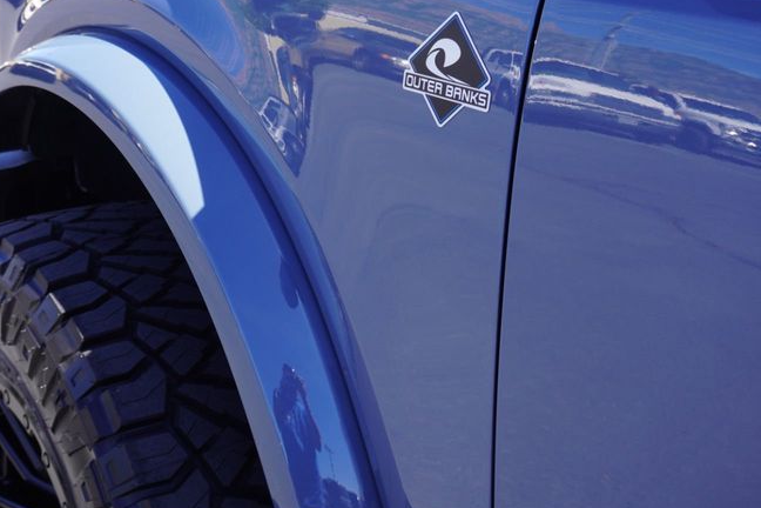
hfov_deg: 39.6
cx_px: 301
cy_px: 132
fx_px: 1052
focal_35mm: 50
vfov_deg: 26.8
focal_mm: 21
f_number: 5.6
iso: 100
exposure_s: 1/125
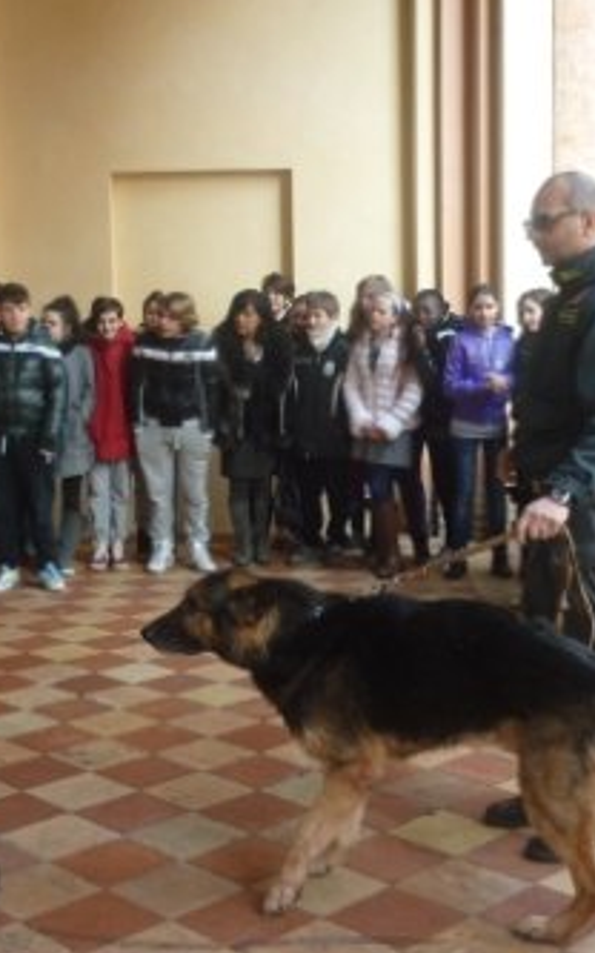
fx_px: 1220
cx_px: 280
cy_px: 475
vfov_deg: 42.7
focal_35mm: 47
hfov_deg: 27.4
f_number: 2.8
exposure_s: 1/40
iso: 80
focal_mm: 5.5
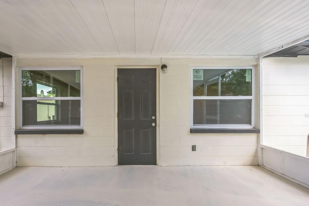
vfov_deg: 70.1
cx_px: 138
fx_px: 146
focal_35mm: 17
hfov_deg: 92.9
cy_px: 116
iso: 500
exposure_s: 1/60
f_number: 10
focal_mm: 14
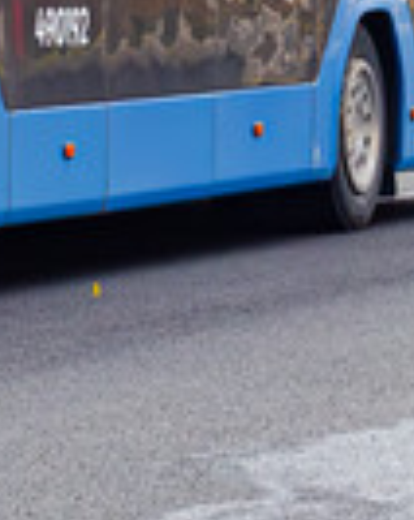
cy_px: -304
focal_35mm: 442
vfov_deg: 4.4
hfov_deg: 3.5
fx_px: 6785
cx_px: -426
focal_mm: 52
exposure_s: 1/640
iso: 1400
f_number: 11
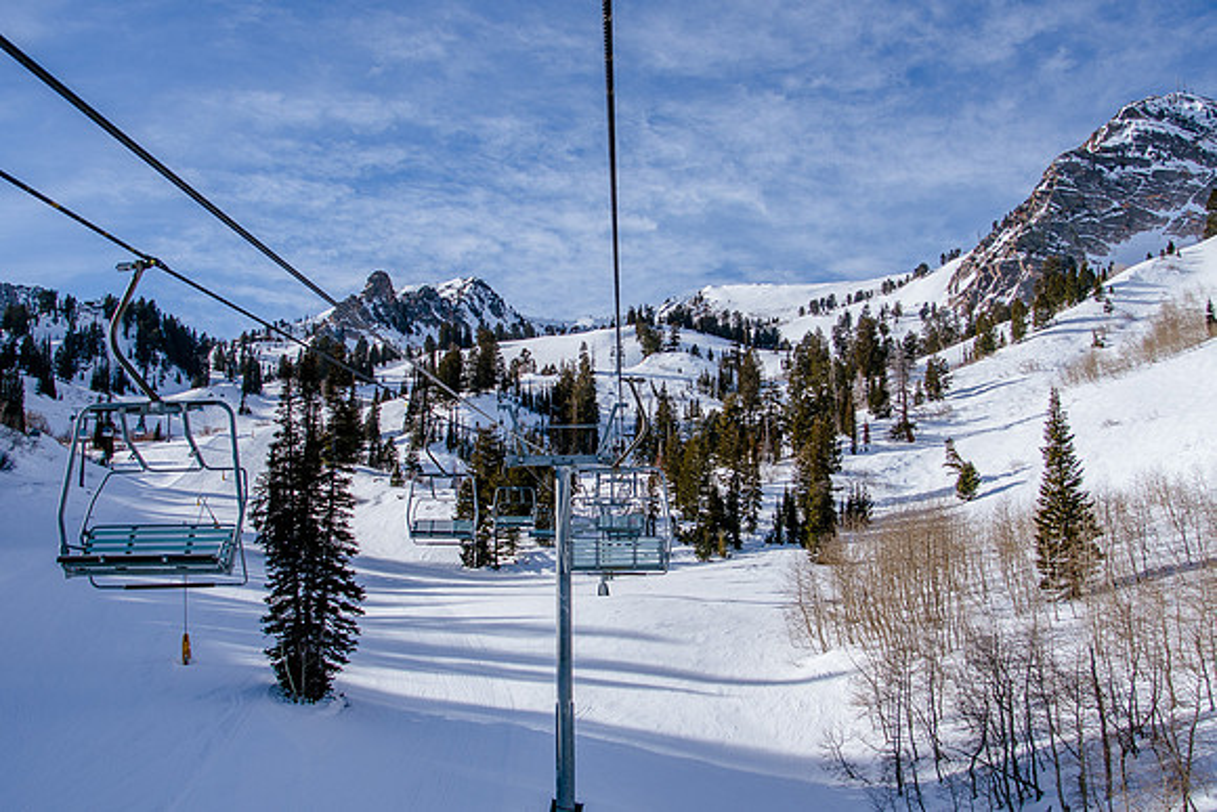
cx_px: 608
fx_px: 1217
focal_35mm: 36
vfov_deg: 36.9
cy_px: 406
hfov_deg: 53.1
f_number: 5.6
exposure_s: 1/1250
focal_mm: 24
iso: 200
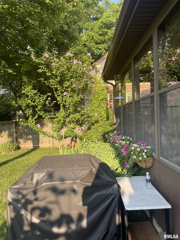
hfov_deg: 53.1
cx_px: 90
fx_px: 180
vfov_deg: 67.3
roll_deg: +2.3
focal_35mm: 26
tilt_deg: +0.0
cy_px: 120
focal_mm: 4.2
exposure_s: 1/415
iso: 32
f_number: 1.6
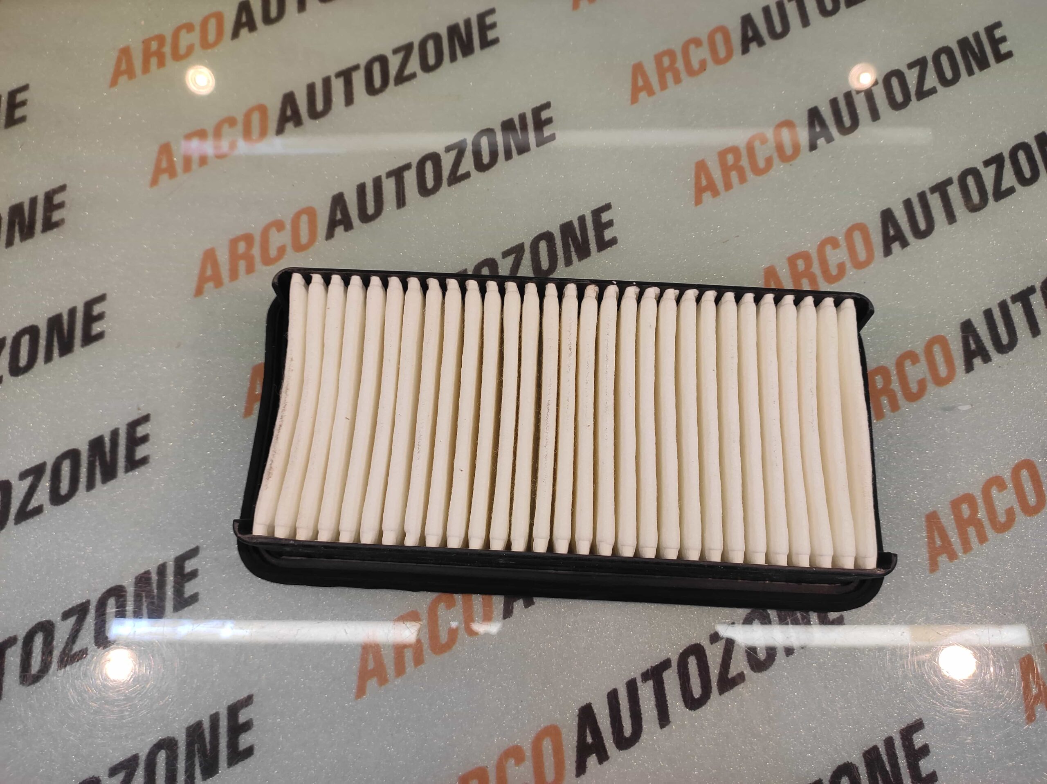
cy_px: 392
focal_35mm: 17
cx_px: 524
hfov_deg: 91.1
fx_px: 514
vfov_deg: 74.7
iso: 111
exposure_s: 1/50
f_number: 1.79
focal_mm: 4.74
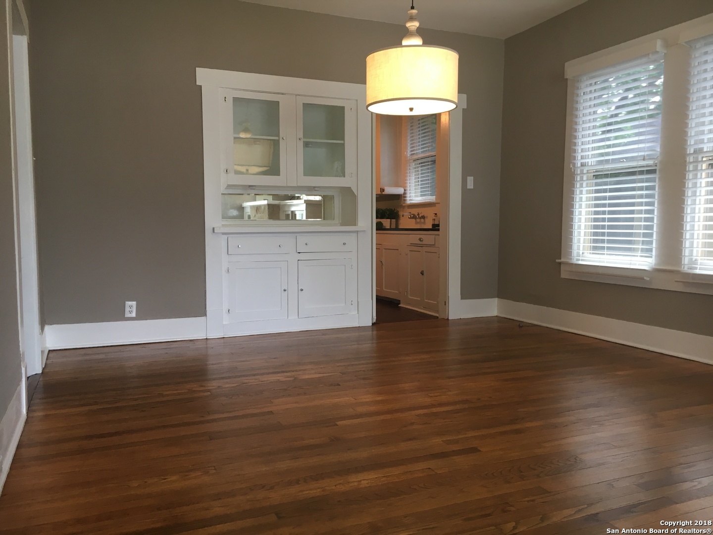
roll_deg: +0.0
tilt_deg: -3.6
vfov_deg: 48.2
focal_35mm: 29
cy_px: 268
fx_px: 597
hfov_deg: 61.7
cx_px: 356
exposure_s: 1/30
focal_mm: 4.15
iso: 50
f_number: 2.2
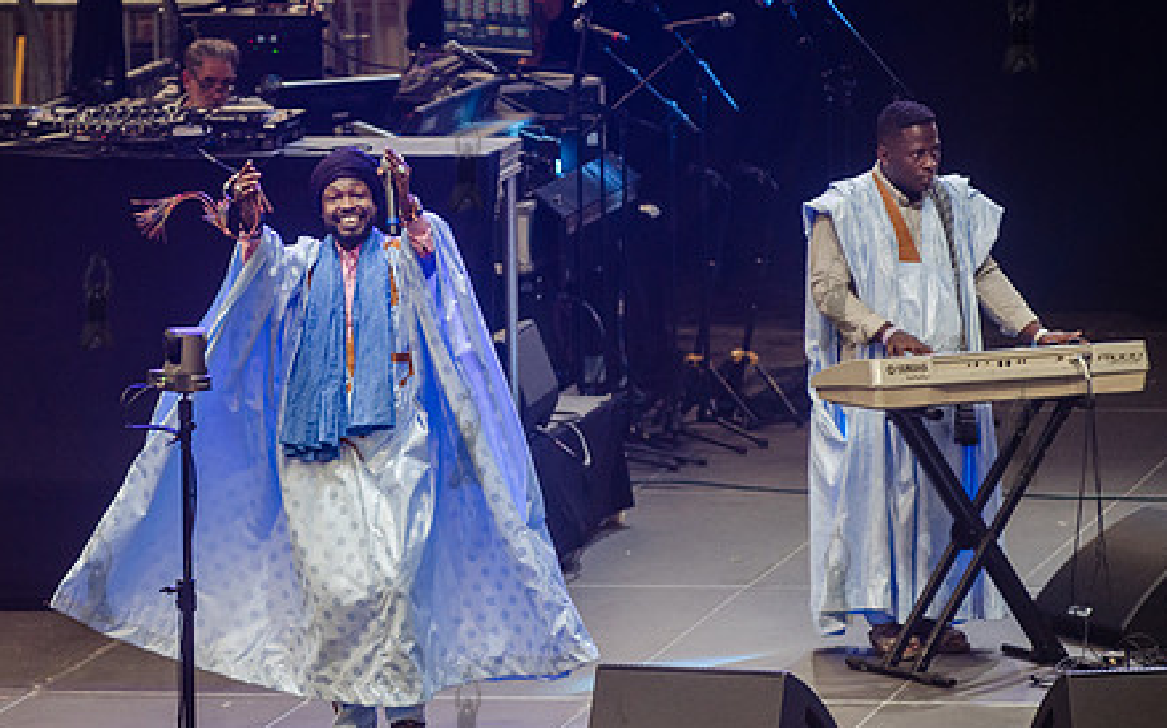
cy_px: 377
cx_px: 434
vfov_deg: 4.1
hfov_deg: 6.5
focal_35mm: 322
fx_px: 10237
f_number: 4
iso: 1000
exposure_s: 1/320
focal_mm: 200
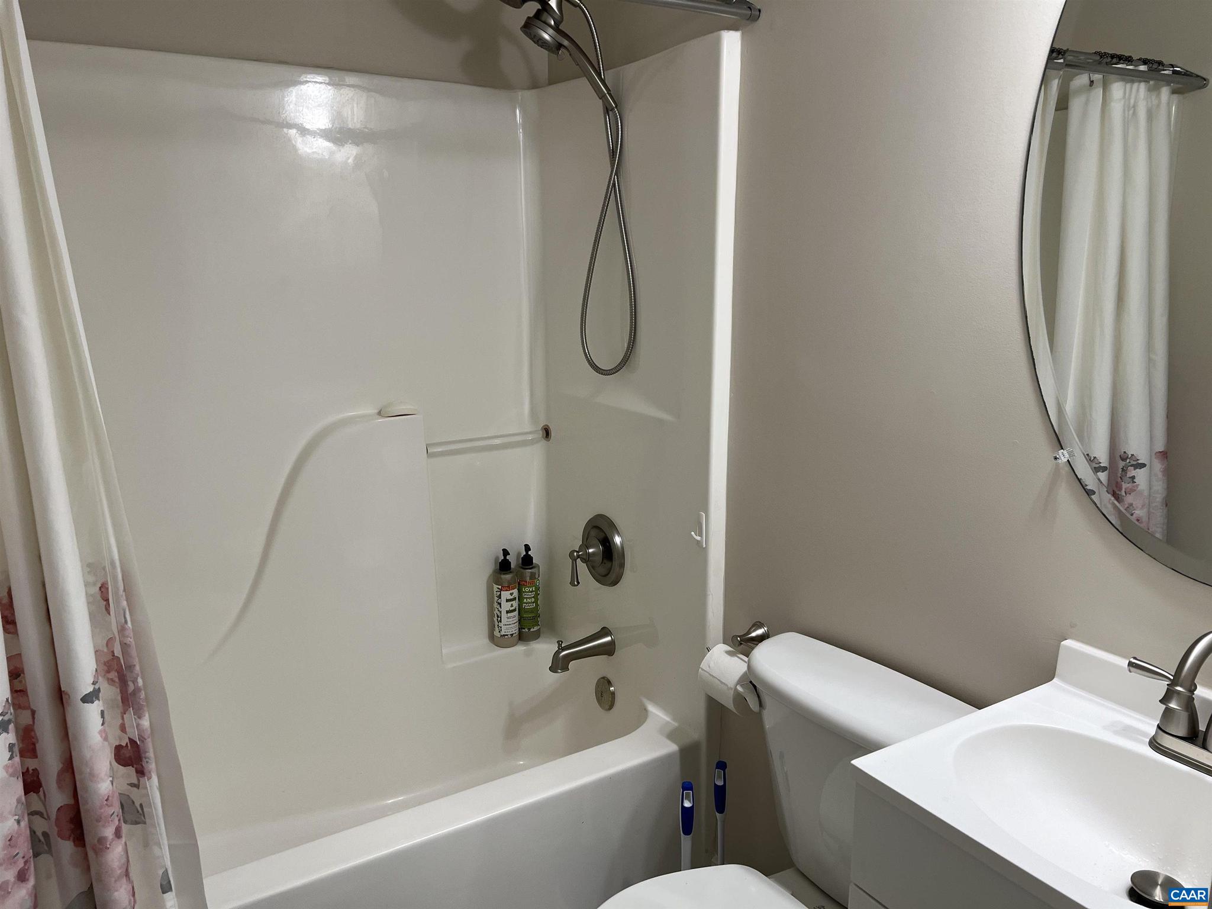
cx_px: 606
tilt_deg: -11.5
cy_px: 454
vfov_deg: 53.1
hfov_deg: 67.3
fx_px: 910
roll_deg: +0.5
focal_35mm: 26
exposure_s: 1/120
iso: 80
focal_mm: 5.7
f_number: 1.5
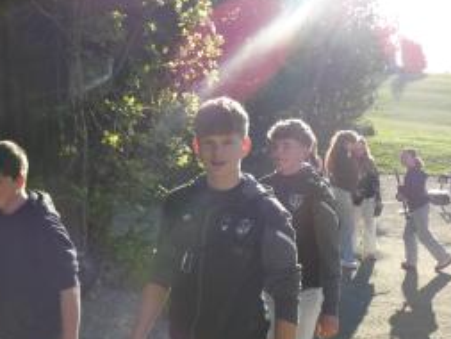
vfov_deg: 29.7
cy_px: 170
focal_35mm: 49
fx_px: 639
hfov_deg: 38.2
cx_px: 128
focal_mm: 5.5
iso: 80
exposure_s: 1/320
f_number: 3.3
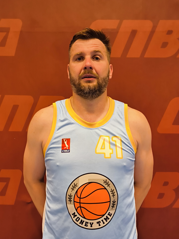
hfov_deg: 48.2
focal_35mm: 29
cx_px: 90
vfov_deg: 61.7
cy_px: 120
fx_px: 200
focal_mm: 6.92
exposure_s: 1/128
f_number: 1.9
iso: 320
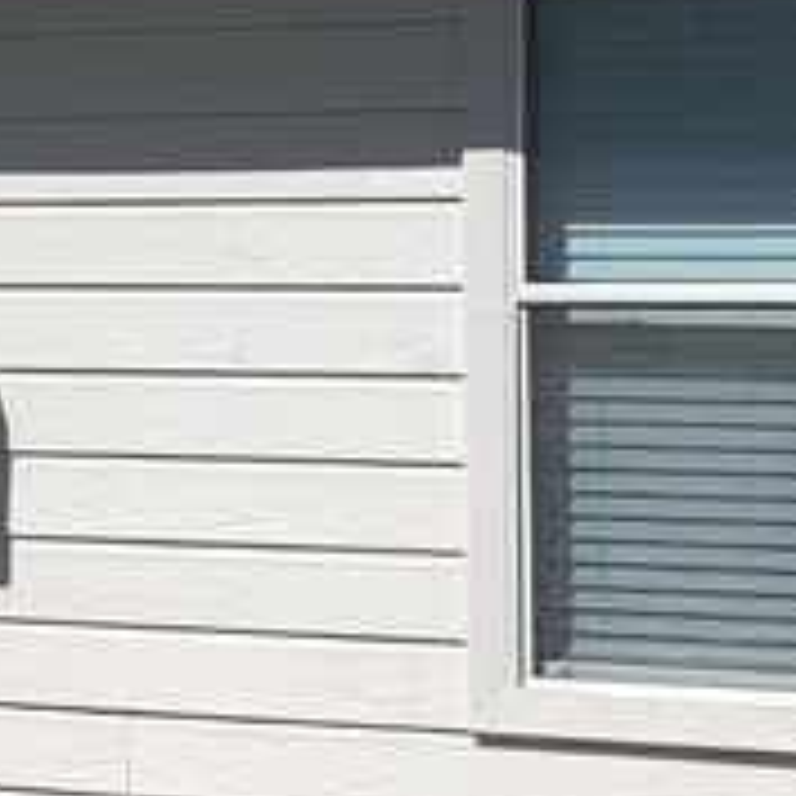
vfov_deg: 9.3
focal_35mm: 187
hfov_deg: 9.1
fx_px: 4865
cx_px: -396
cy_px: 274
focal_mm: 4.25
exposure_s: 1/2994
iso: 25
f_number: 1.8
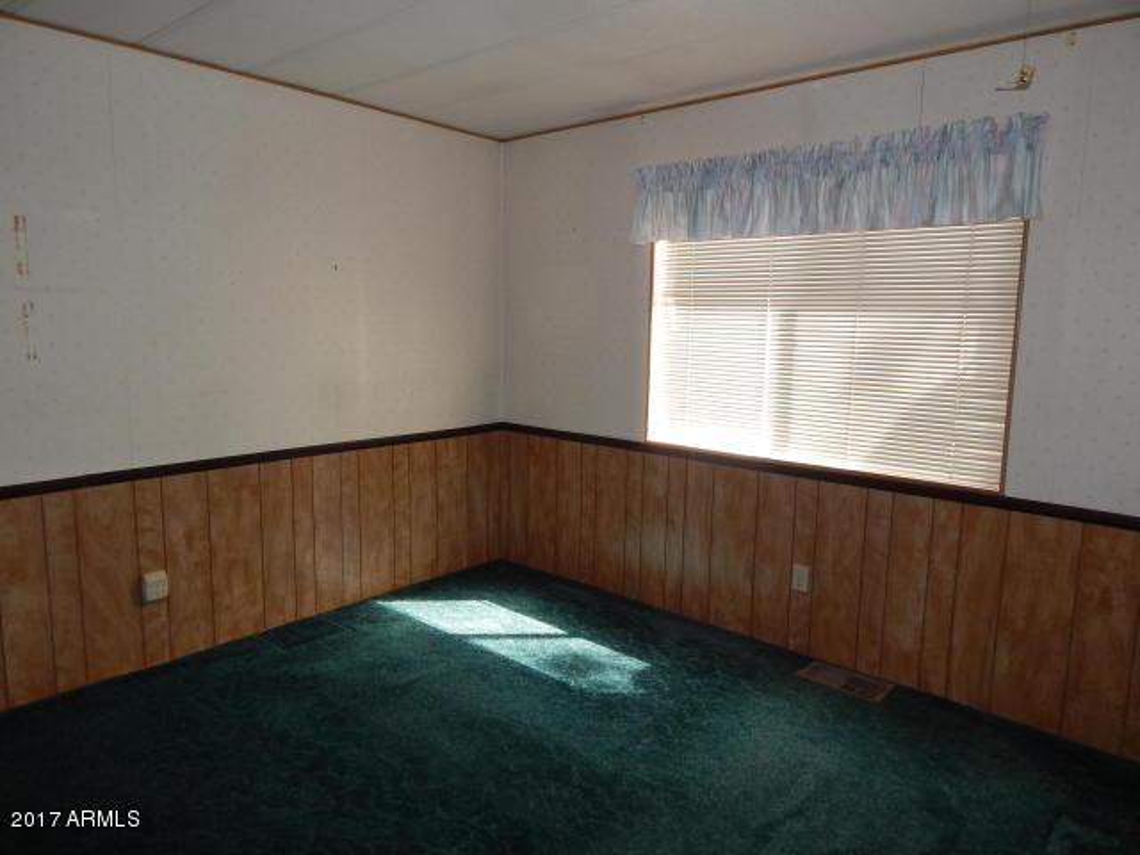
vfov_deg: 61.1
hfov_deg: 76.4
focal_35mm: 22
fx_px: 725
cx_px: 570
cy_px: 428
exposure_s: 1/30
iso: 140
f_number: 3
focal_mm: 4
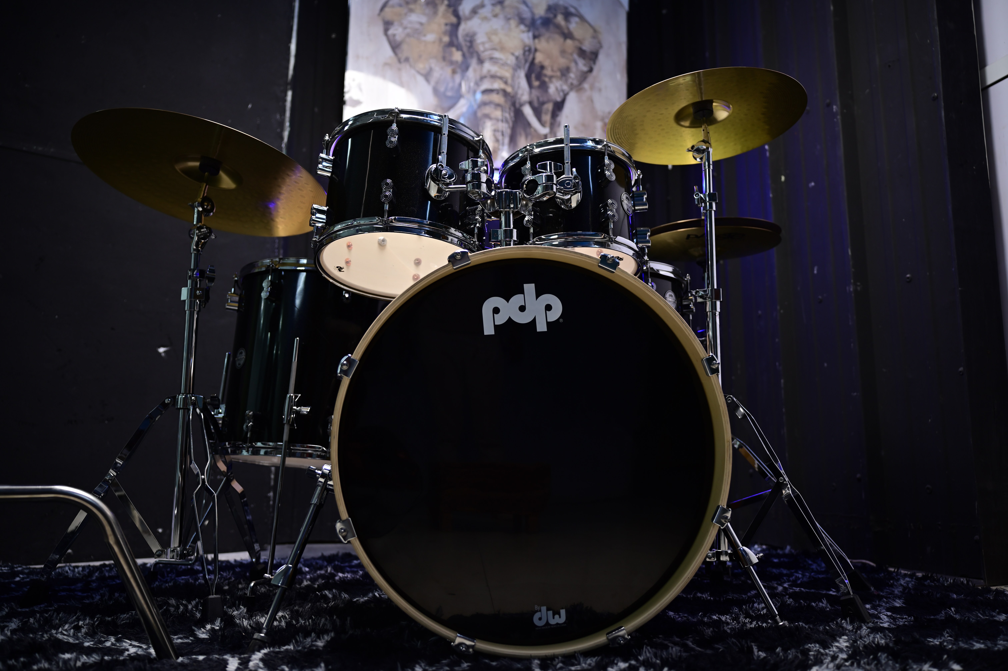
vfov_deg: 46.3
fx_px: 783
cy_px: 336
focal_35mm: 28
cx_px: 504
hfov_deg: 65.5
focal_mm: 28
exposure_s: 1/100
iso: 100
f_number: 2.8
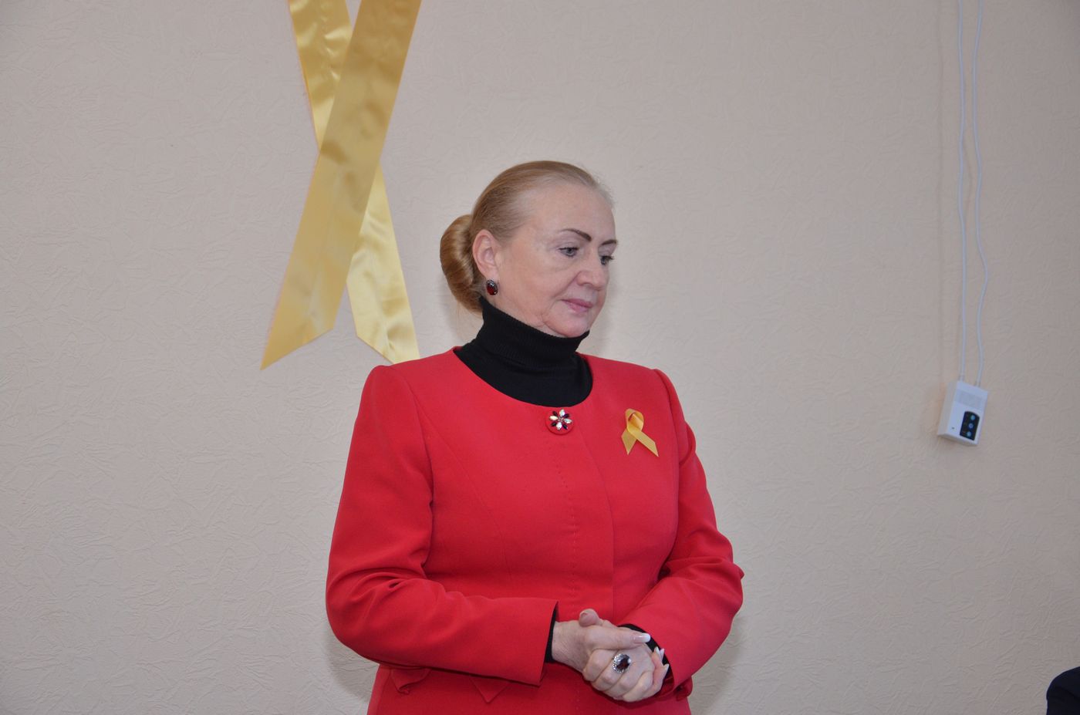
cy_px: 358
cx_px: 540
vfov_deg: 18.1
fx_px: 2245
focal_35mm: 75
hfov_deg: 27.0
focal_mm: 50
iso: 640
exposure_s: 1/250
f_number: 5
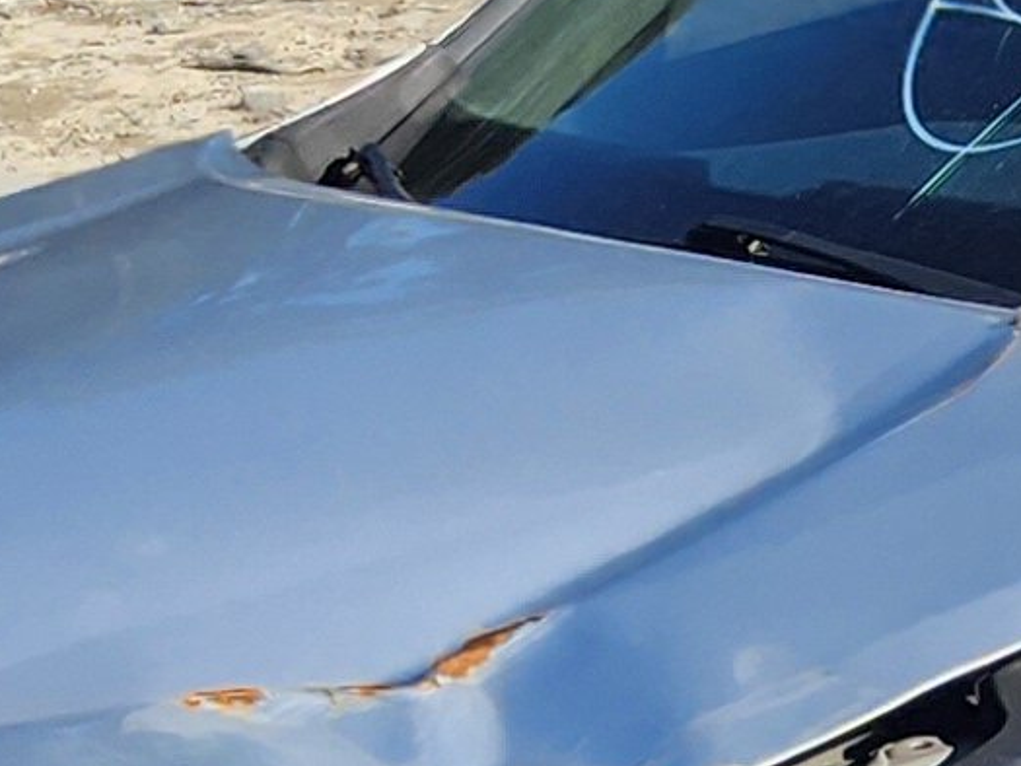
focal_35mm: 99
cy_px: 776
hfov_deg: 19.7
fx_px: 2921
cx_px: 795
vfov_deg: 14.7
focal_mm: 1.74
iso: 40
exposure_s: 1/1205
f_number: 2.2
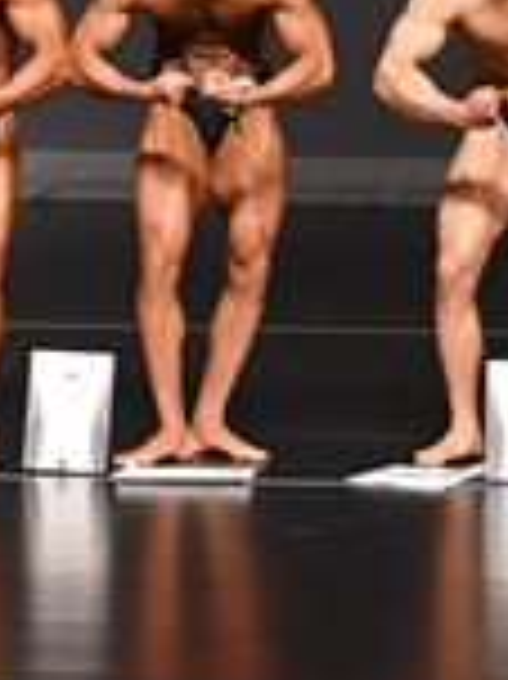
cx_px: -474
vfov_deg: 3.7
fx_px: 10444
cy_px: 23
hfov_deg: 2.8
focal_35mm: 533
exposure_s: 1/400
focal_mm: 72
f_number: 5.6
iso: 2500
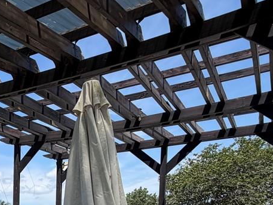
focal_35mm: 49
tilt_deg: -3.6
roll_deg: -0.4
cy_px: 253
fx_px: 387
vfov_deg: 26.1
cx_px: -85
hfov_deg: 30.4
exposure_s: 1/770
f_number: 2.2
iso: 25
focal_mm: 2.22
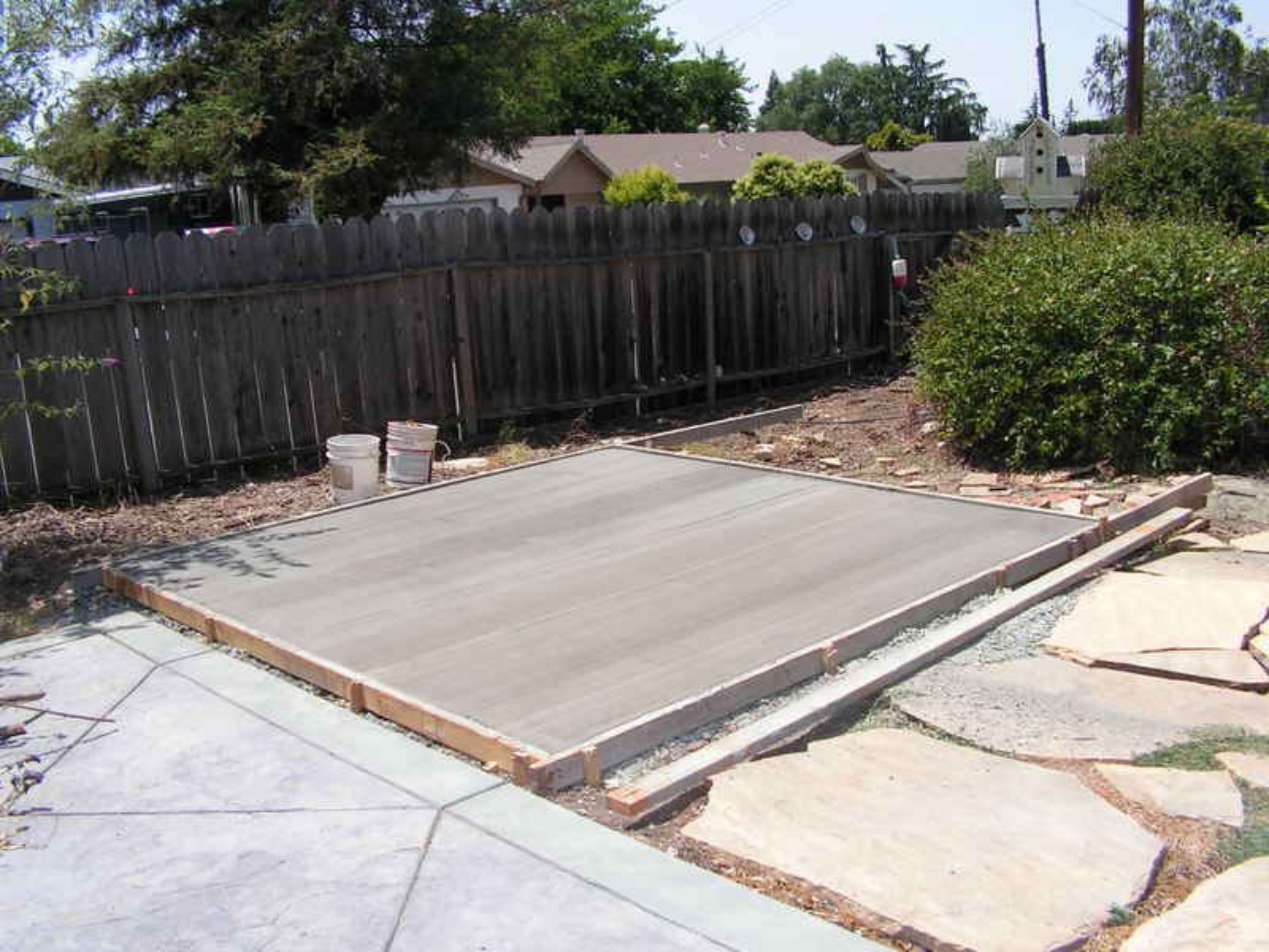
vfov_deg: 39.7
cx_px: 634
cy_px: 476
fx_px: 1320
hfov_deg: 51.4
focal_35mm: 36
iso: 100
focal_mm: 6
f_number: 3.2
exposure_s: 1/1000
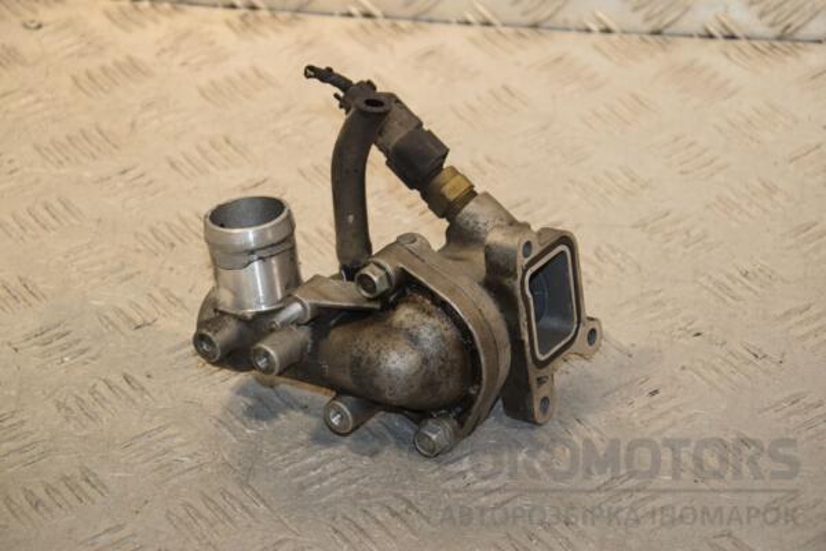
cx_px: 413
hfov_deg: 19.5
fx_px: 2409
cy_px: 276
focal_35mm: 105
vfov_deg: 13.0
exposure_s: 1/200
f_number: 6.3
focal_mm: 70
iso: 800
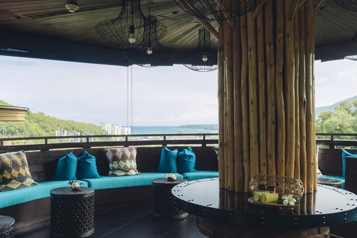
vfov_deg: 37.8
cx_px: 149
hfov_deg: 54.2
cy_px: 126
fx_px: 347
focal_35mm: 35
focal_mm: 24
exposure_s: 1/5
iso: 100
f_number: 11
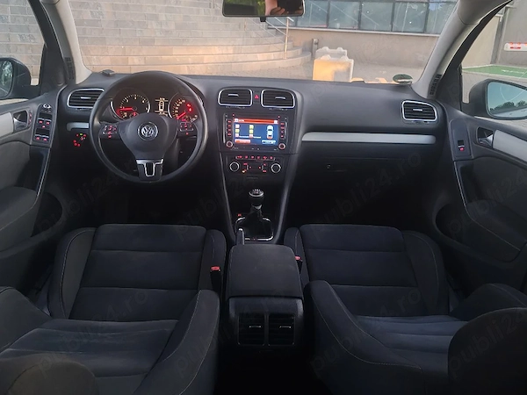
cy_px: 198
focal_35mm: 33
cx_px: 264
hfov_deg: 55.4
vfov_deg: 42.9
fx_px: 502
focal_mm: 6.12
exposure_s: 1/50
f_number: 1.9
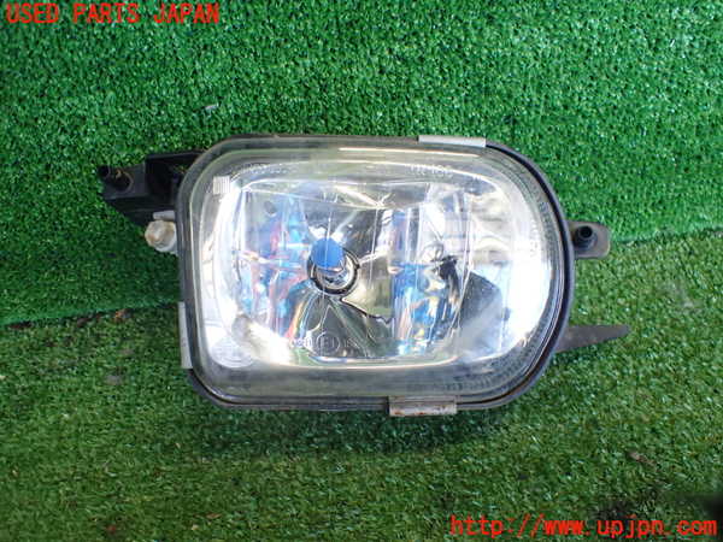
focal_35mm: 30
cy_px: 271
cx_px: 362
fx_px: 627
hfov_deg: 60.0
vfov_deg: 46.8
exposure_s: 1/125
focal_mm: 5.4
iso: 500
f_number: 2.3
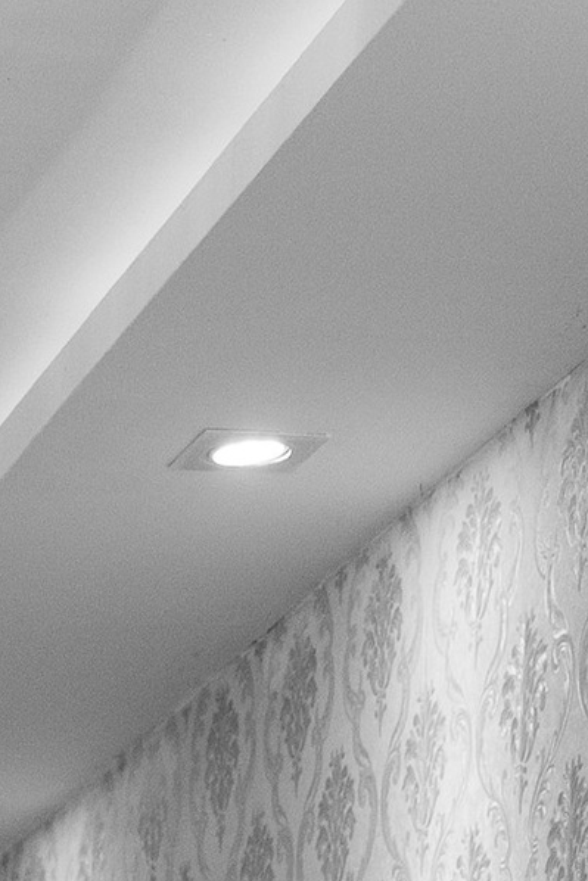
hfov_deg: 6.8
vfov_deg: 8.6
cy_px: 2624
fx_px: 4872
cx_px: -427
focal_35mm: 199
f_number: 3.2
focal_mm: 30
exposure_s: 1/160
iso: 800
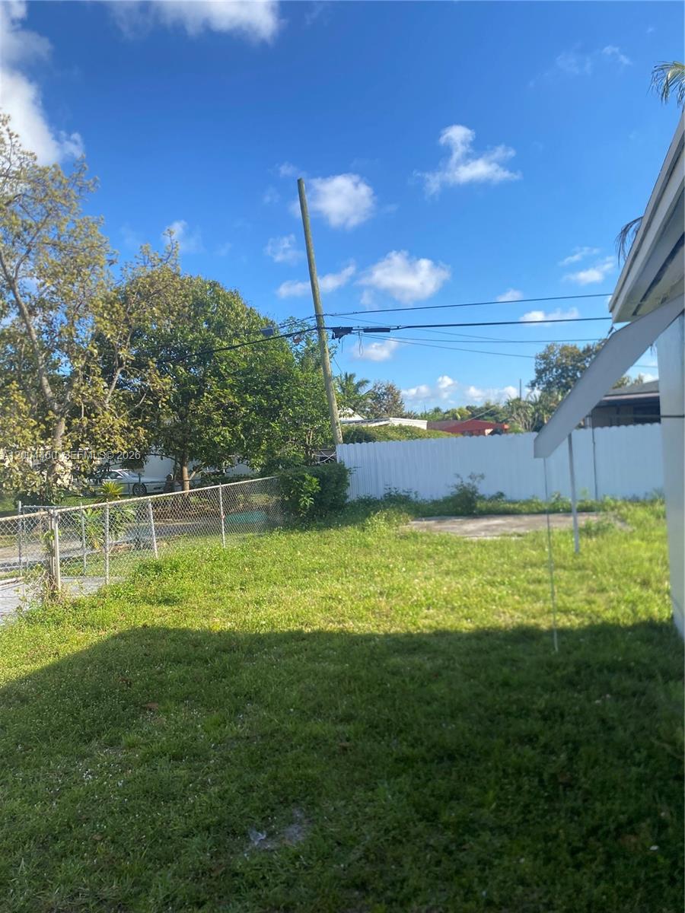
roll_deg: +2.6
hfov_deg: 53.1
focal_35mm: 26
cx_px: 342
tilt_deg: +3.2
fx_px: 686
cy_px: 456
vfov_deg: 67.3
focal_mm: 4.25
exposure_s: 1/1585
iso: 32
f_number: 1.8
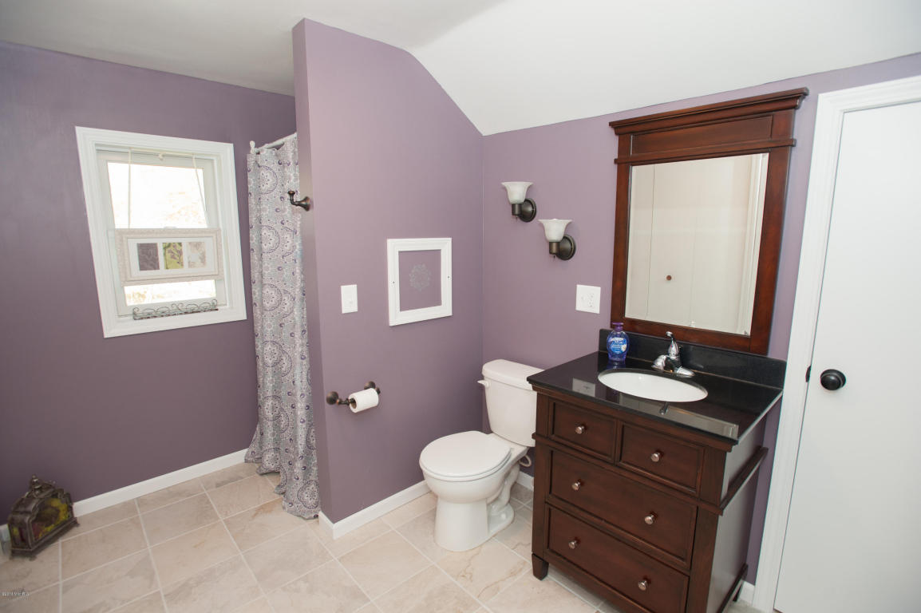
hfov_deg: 93.3
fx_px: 435
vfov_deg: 70.4
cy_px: 306
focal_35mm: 17
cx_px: 460
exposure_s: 1/60
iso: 800
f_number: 5.6
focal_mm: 17
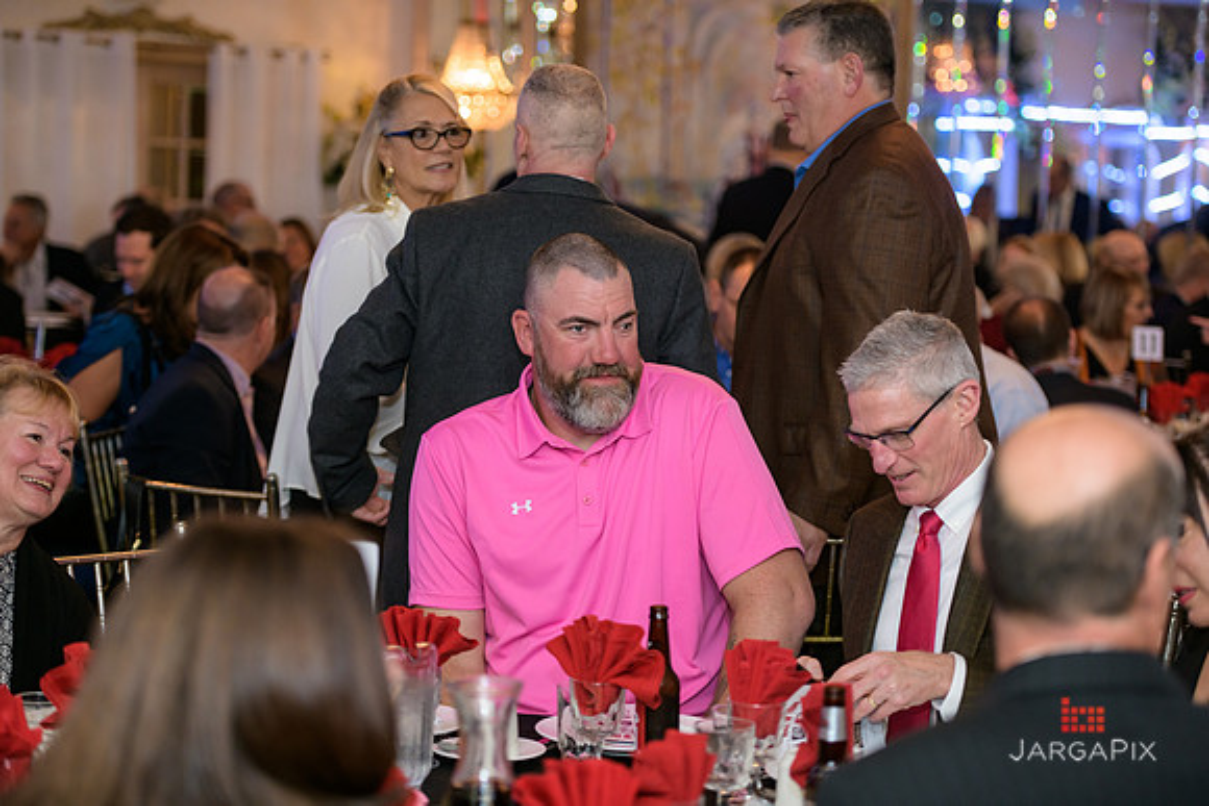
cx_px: 604
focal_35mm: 85
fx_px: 2855
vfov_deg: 16.1
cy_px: 403
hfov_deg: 23.9
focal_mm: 85
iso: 400
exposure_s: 1/125
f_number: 3.2
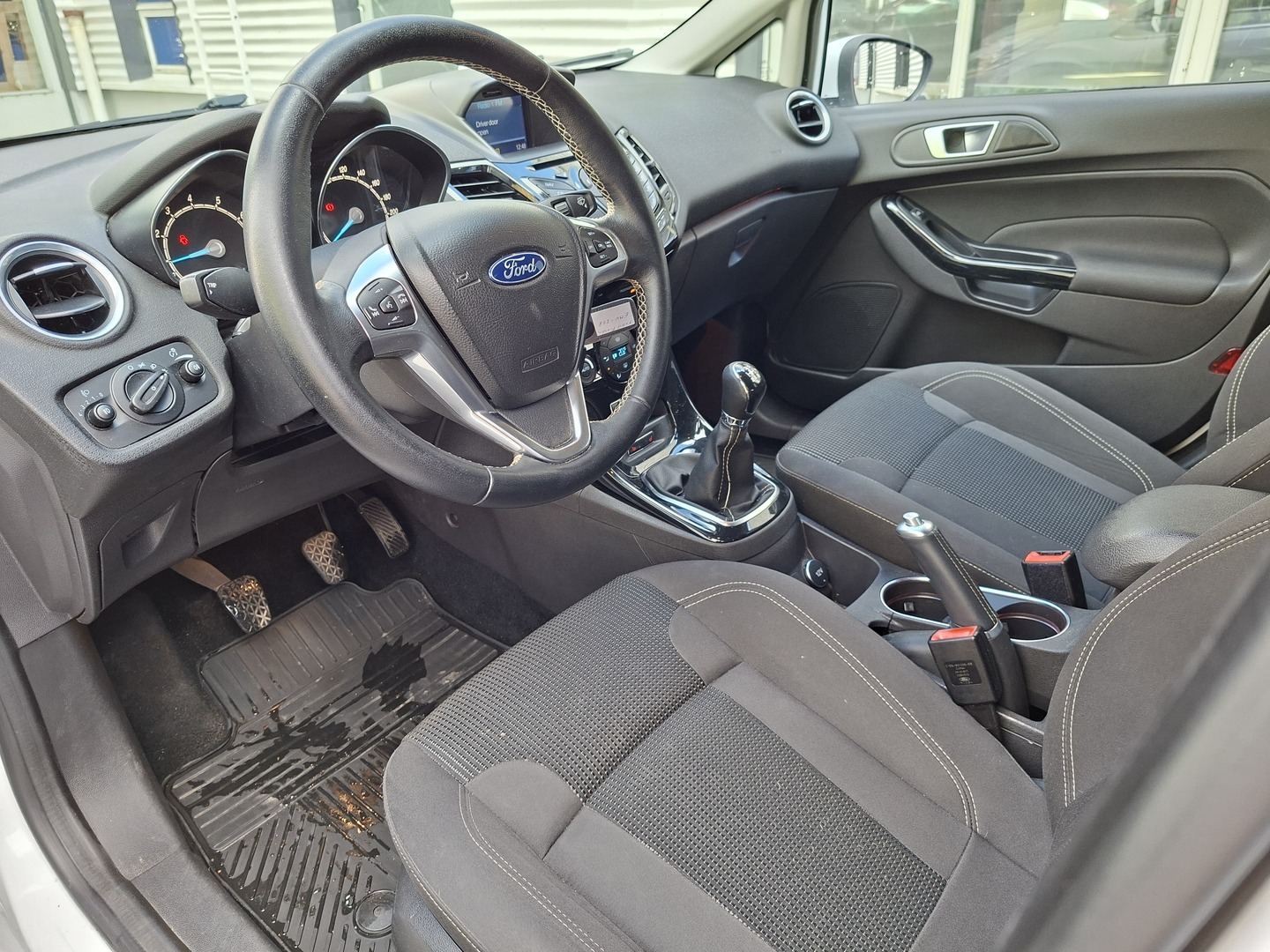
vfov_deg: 58.9
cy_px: 476
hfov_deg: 73.9
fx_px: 844
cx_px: 635
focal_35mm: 23
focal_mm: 5.54
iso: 125
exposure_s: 1/100
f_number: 1.8
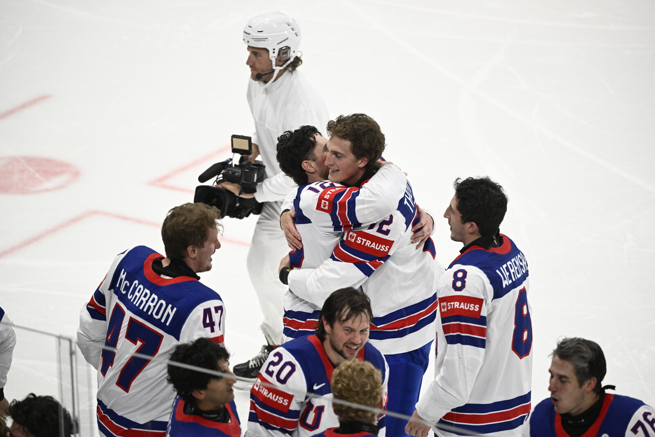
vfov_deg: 3.8
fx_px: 6550
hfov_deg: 5.7
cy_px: 218
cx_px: 328
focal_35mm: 360
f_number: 4
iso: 2500
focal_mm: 360
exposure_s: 1/800
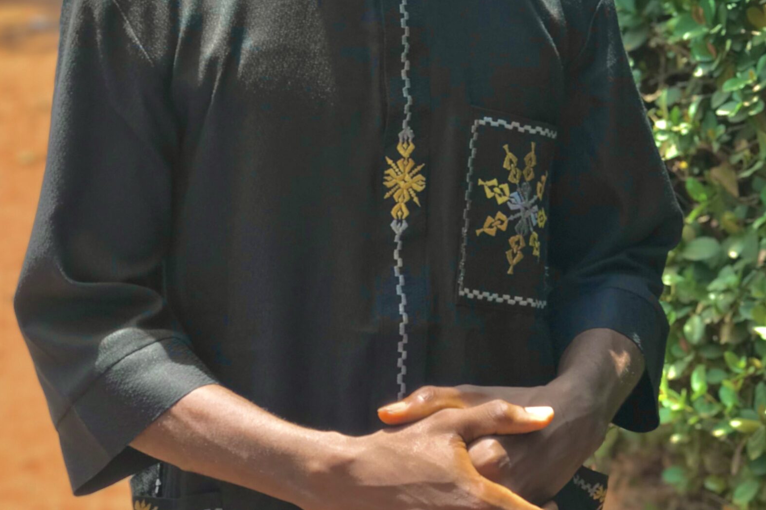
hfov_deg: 21.0
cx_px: 398
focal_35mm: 97
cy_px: 37
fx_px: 2064
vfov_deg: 14.0
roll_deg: +4.5
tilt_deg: -5.9
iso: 20
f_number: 2.8
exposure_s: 1/194
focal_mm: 6.6
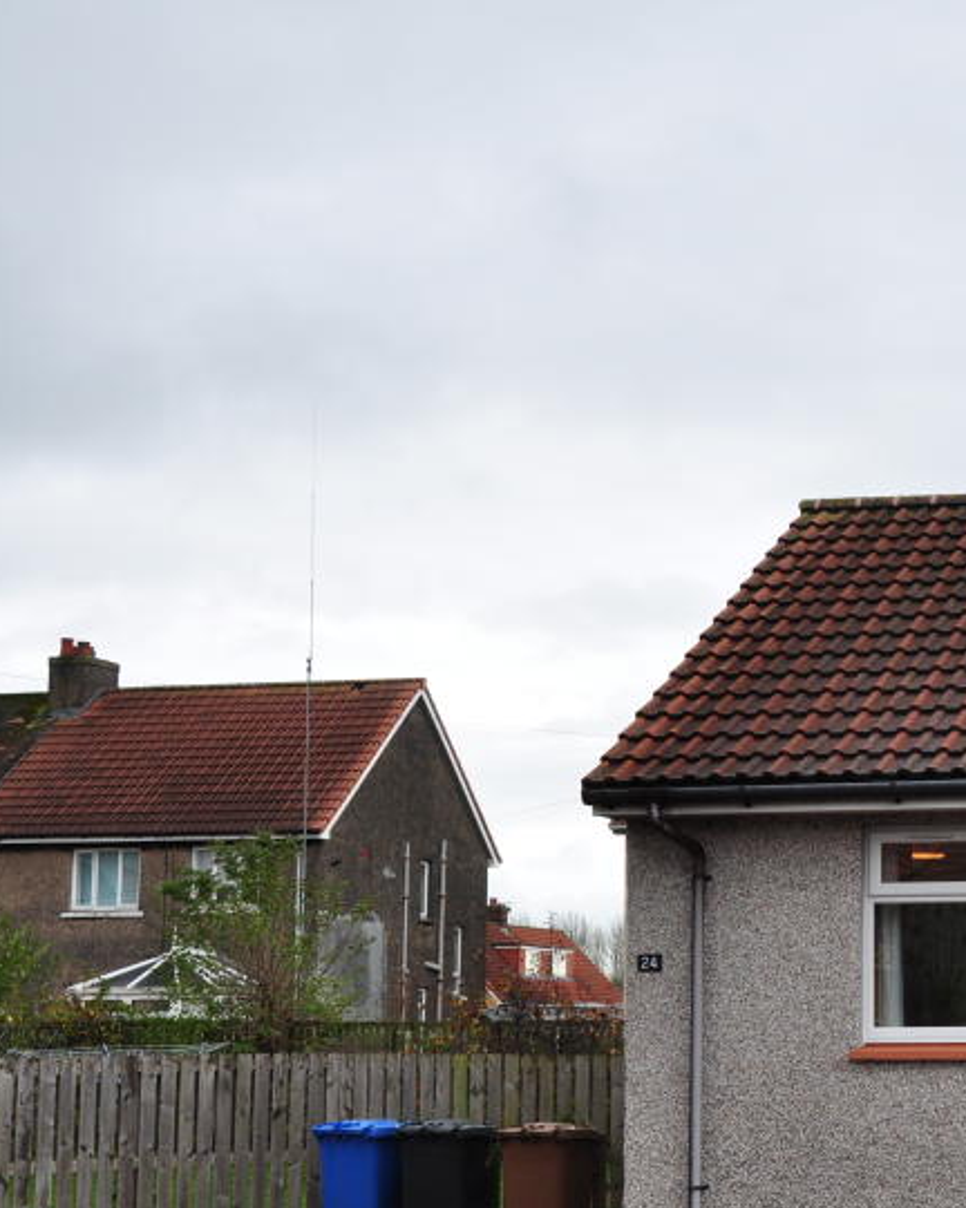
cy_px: 758
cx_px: 1022
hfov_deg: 22.7
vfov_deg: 29.5
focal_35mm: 64
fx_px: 2287
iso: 400
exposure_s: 1/125
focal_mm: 24
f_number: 9
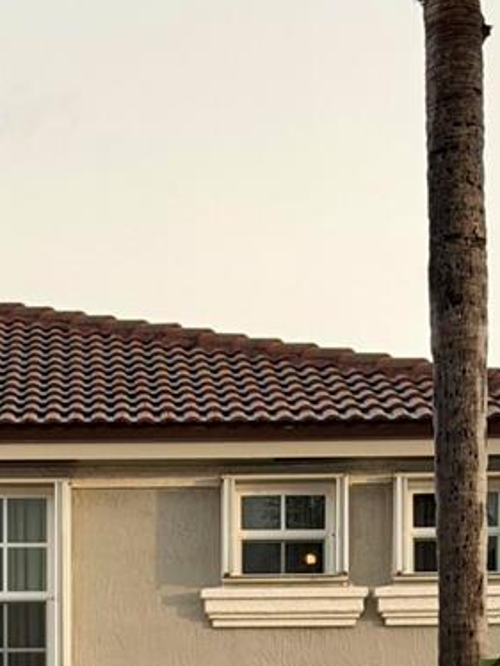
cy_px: 1006
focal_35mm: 154
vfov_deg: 12.2
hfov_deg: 9.6
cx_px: 0
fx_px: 2962
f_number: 1.78
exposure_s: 1/496
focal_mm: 6.76
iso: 64
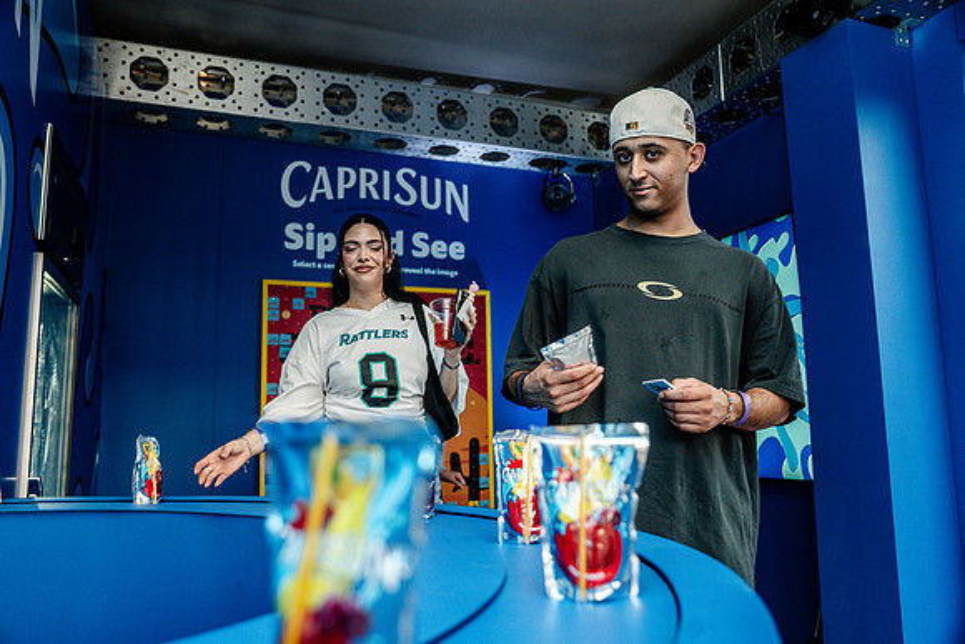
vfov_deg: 48.0
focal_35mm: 27
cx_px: 482
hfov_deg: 67.4
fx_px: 724
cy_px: 322
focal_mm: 27
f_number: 4
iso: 800
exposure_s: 1/200
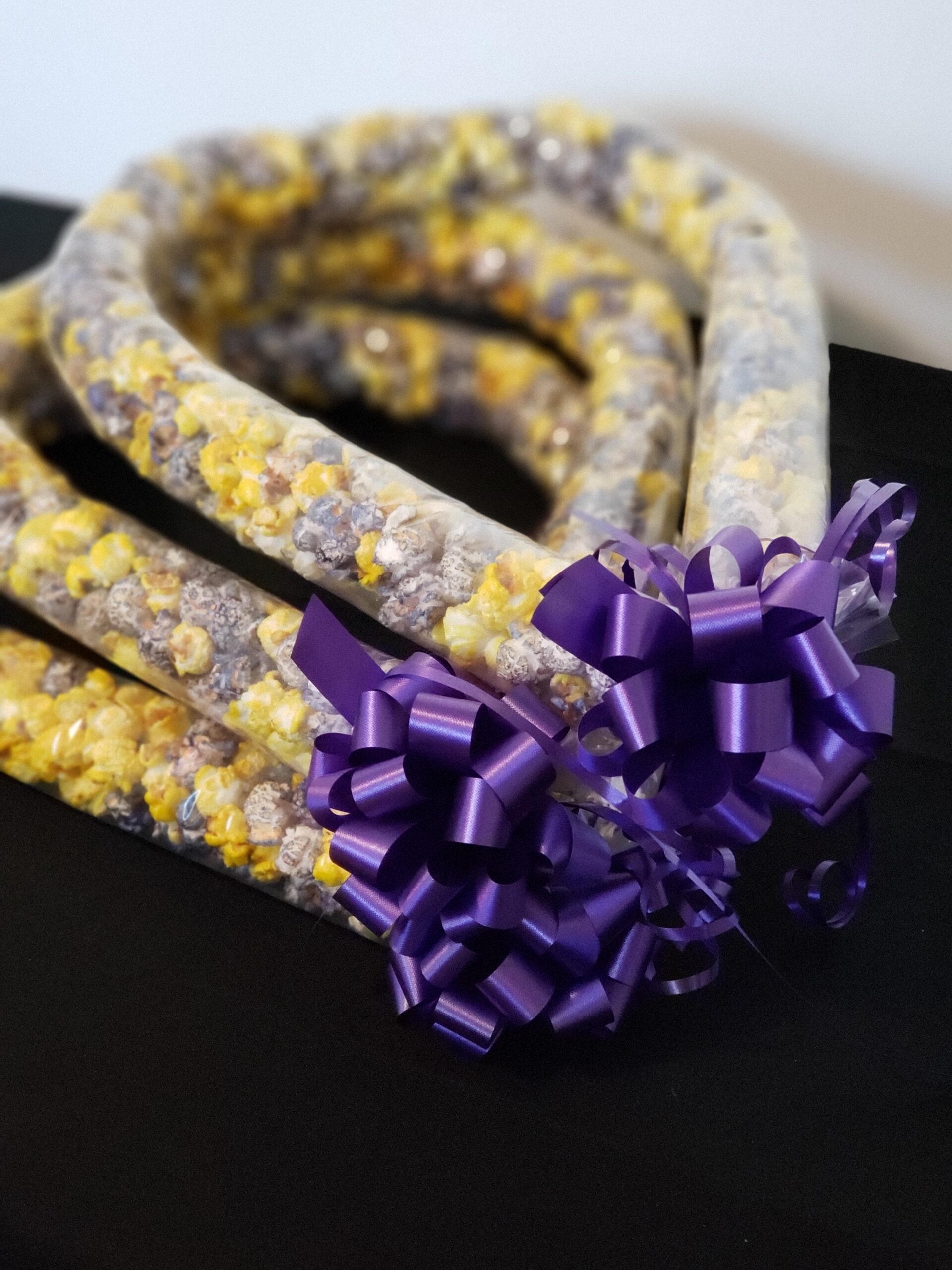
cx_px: 476
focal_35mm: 52
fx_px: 1907
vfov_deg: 36.8
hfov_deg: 28.0
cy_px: 635
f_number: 2.4
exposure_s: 1/24
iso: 1000
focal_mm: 6
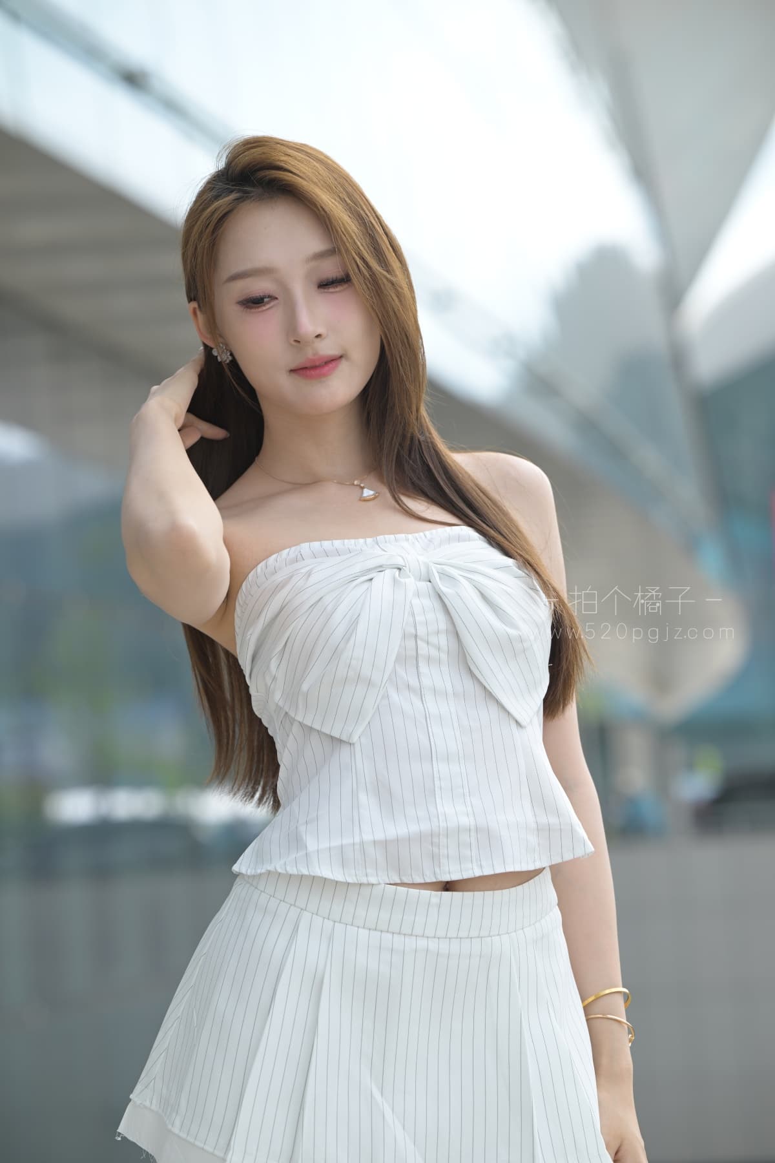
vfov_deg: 17.8
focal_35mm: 115
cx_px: 388
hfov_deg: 11.9
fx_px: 3713
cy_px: 582
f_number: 4.5
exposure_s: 1/400
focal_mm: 115
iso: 100
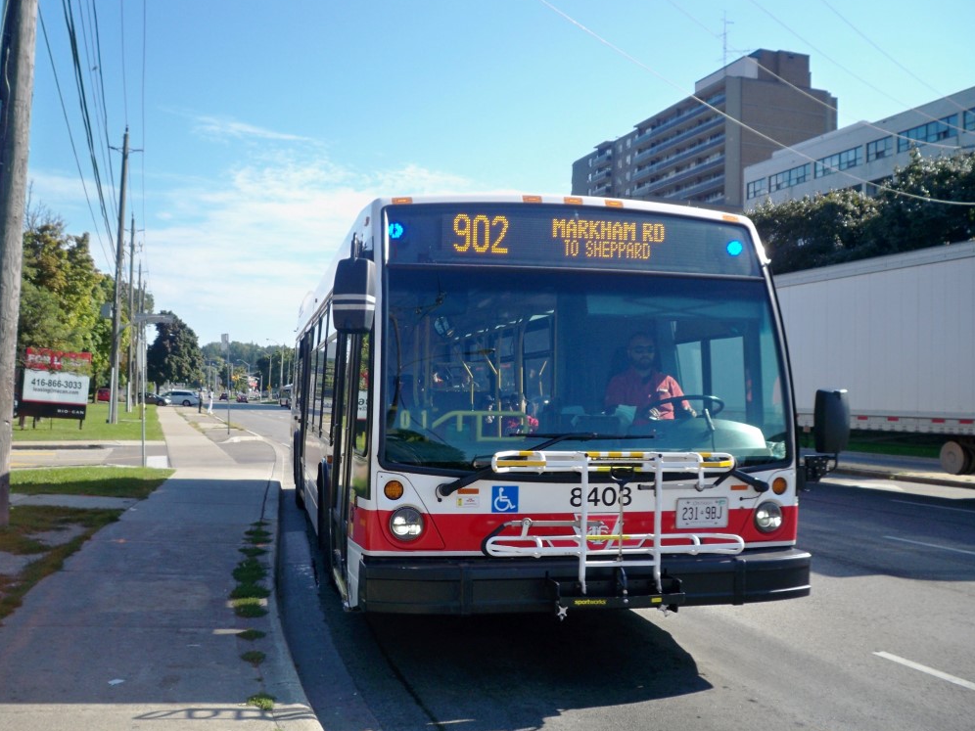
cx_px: 476
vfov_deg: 39.7
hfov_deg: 51.3
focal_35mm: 36
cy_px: 361
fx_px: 1014
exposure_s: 1/400
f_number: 3.1
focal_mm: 6.3
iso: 64
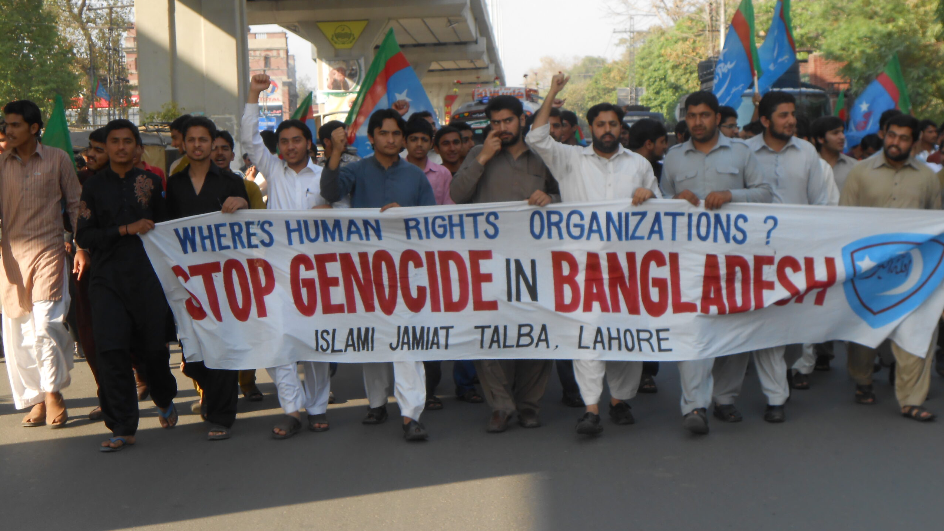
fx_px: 1727
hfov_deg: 30.6
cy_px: 259
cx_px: 474
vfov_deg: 17.5
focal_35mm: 69
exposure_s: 1/125
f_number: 5.6
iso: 80
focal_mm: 11.3
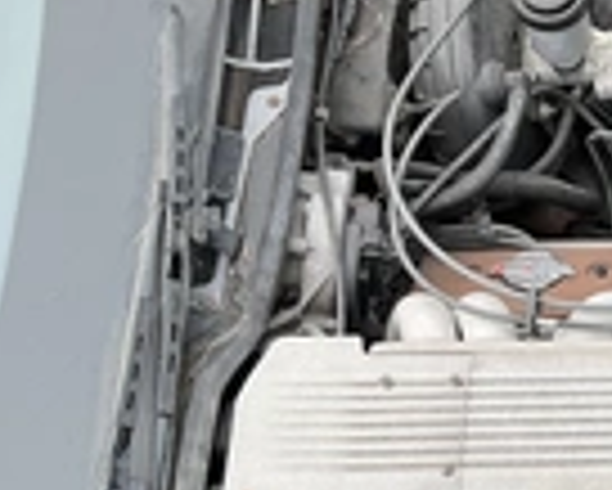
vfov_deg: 18.2
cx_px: 855
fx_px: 1504
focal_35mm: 83
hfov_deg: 20.4
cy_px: 454
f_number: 1.8
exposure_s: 1/122
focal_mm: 3
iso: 20
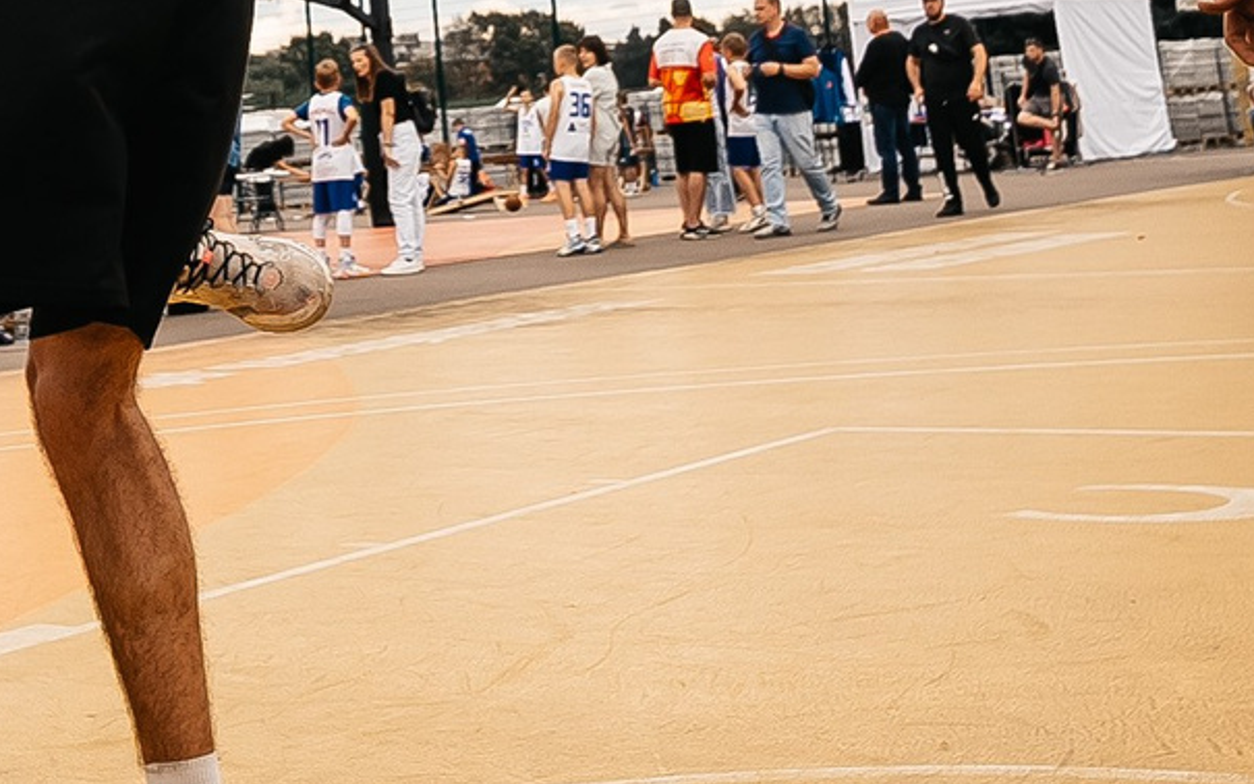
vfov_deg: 17.4
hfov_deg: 29.5
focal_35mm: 69
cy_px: -303
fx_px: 2358
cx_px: 386
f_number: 3.2
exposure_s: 1/2500
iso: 320
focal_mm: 16
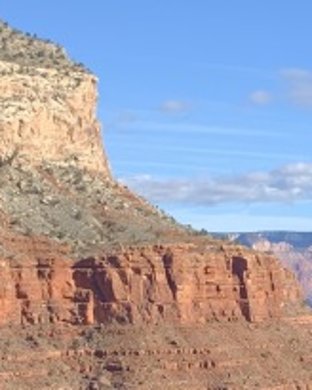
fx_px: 1466
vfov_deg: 14.6
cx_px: 557
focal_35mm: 127
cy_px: 472
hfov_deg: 11.3
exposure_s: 1/1043
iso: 25
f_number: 1.8
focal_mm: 4.25
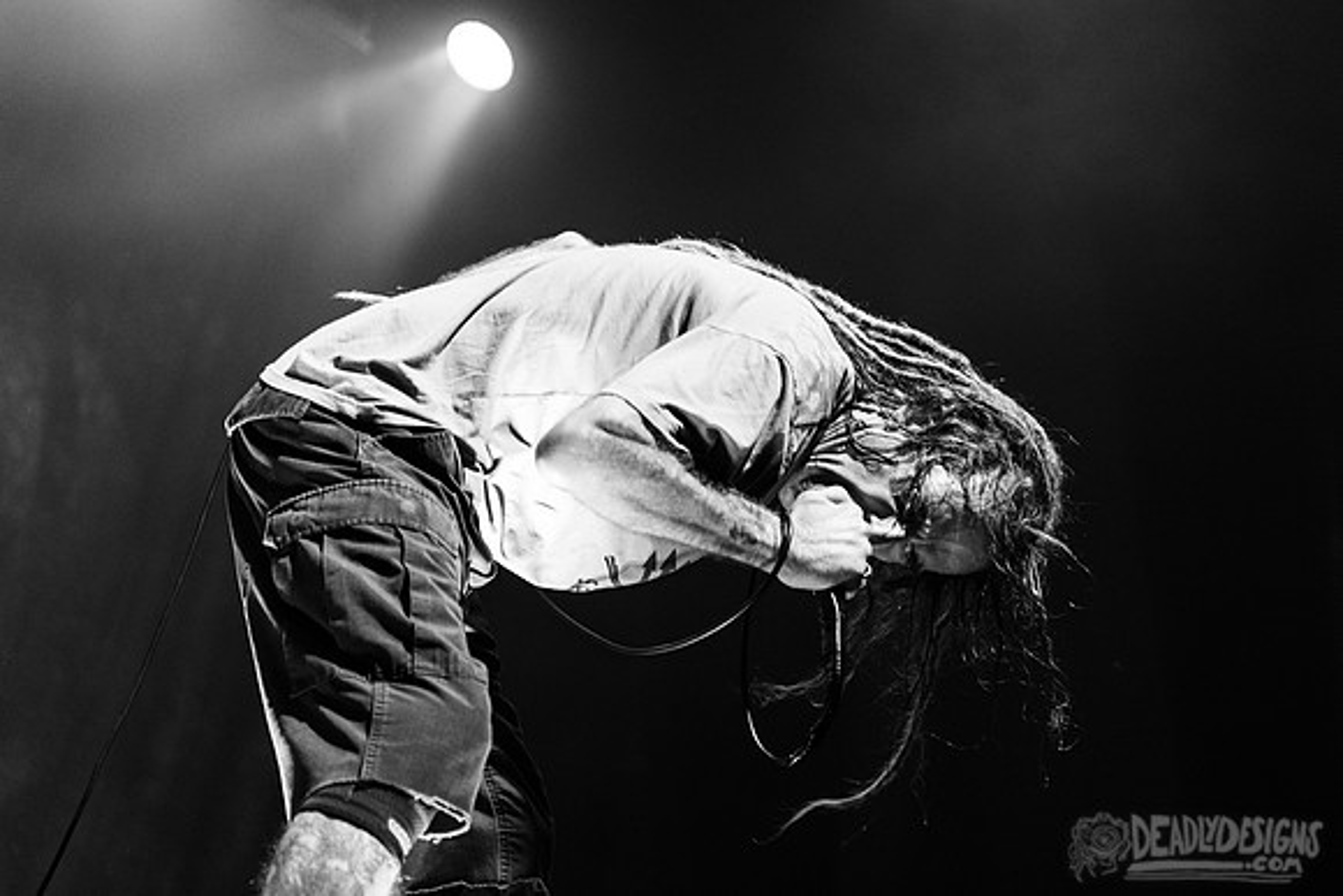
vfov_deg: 16.5
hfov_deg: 24.5
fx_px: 3087
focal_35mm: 83
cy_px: 367
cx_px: 794
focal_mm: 70
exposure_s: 1/320
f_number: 3.2
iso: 3200
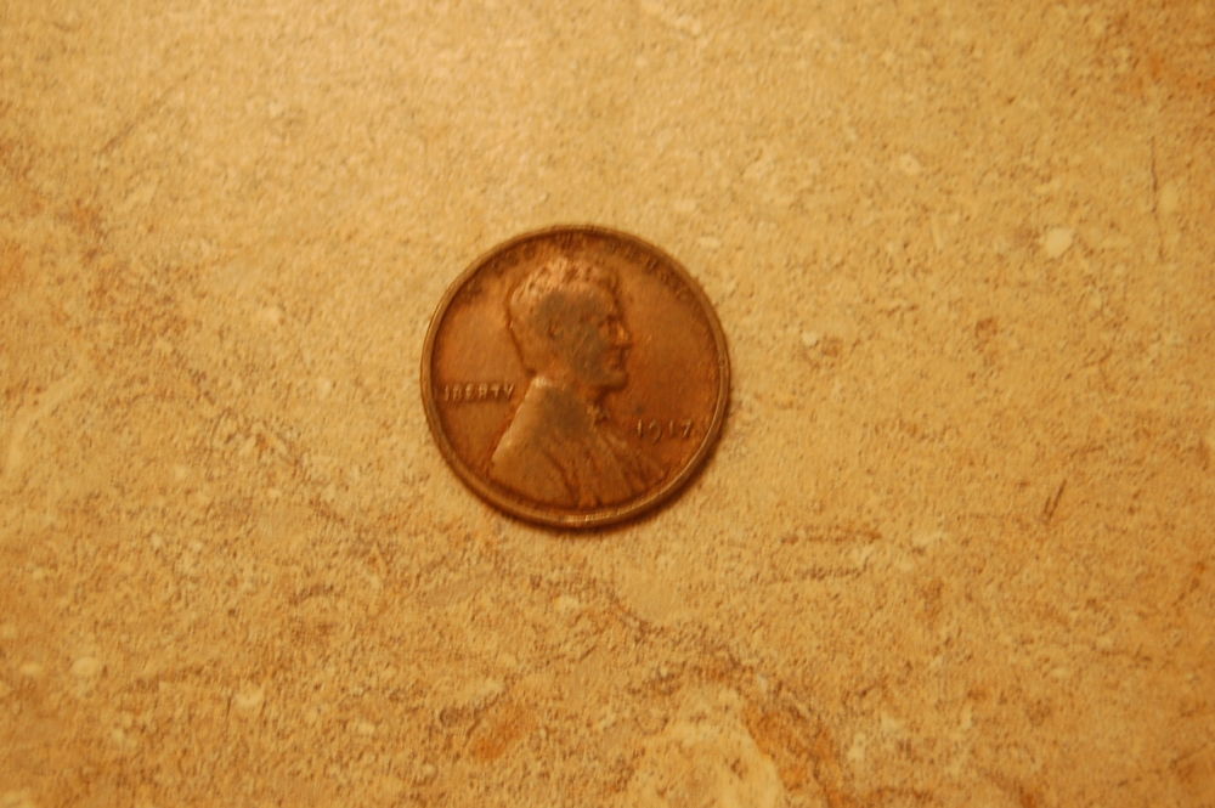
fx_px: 2782
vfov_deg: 16.5
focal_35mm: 82
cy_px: 404
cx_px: 608
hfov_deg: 24.6
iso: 560
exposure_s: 1/30
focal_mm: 55
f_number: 5.6
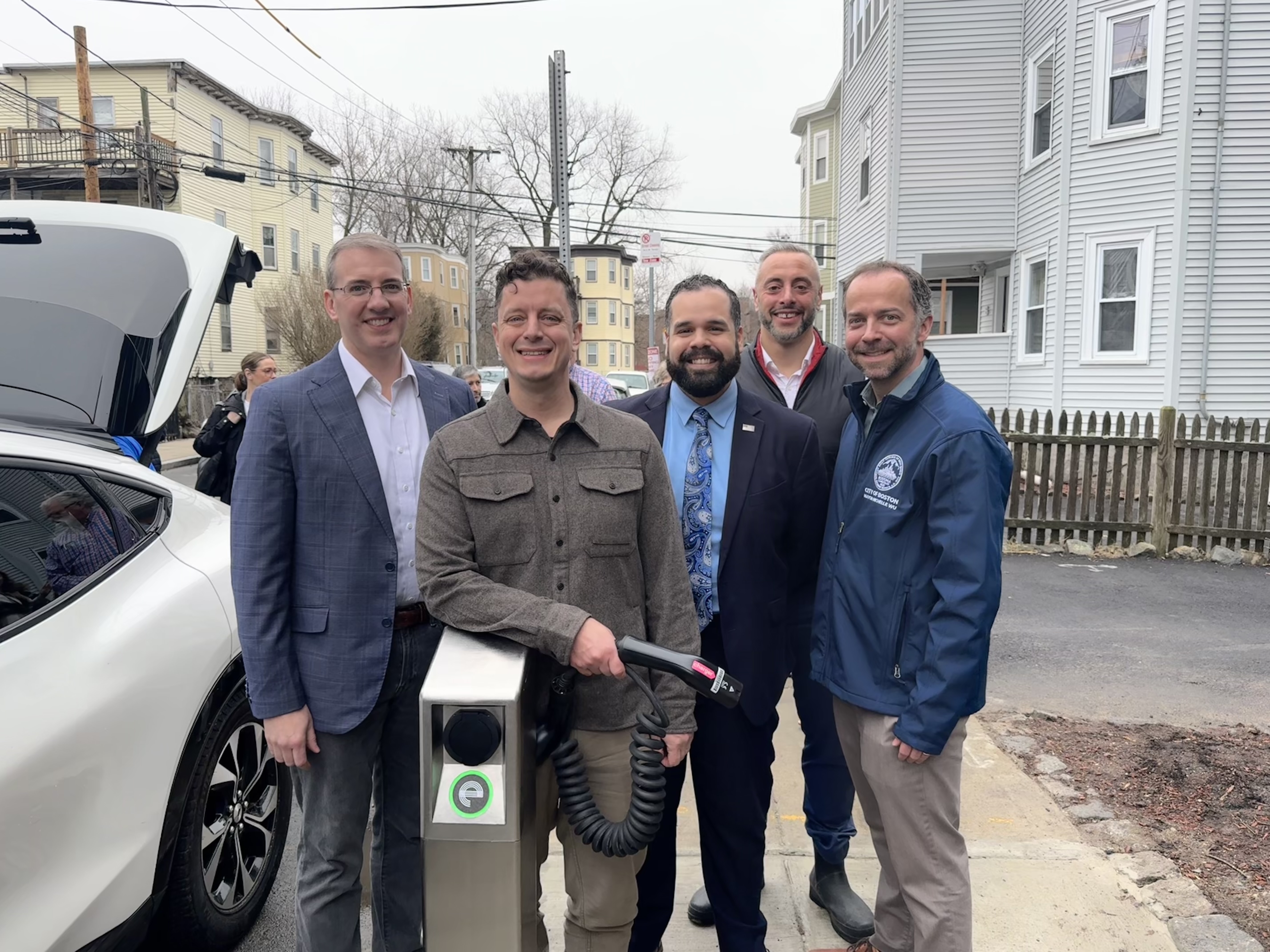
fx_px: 881
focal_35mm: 24
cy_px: 476
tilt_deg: -5.9
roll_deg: +0.2
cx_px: 635
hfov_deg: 71.6
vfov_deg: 56.8
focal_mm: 6.76
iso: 80
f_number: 1.78
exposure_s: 1/448
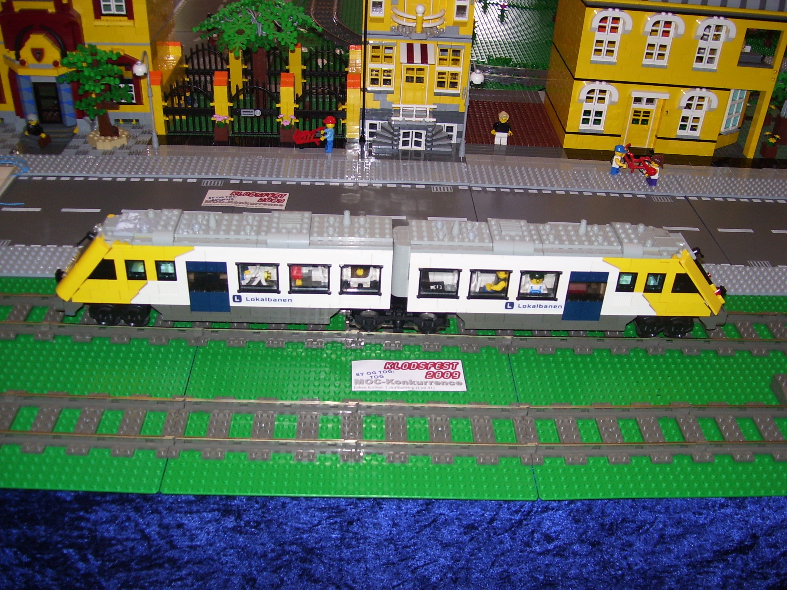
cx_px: 394
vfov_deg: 39.7
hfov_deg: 51.4
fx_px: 818
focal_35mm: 36
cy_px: 295
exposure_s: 1/60
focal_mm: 6
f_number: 2.7
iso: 80
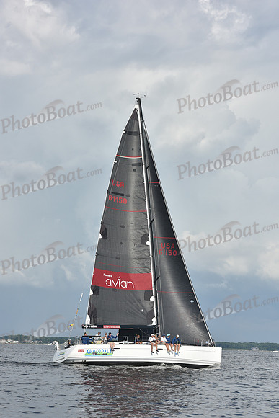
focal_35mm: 92
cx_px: 140
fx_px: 1069
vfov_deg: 22.1
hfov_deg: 14.9
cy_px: 209
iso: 250
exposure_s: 1/1250
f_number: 9
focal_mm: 92
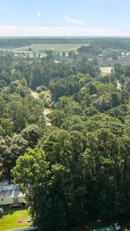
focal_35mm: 45
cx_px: 94
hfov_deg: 26.3
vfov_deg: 45.5
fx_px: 276
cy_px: 117
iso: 100
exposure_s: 1/200
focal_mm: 10.26
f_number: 4.5
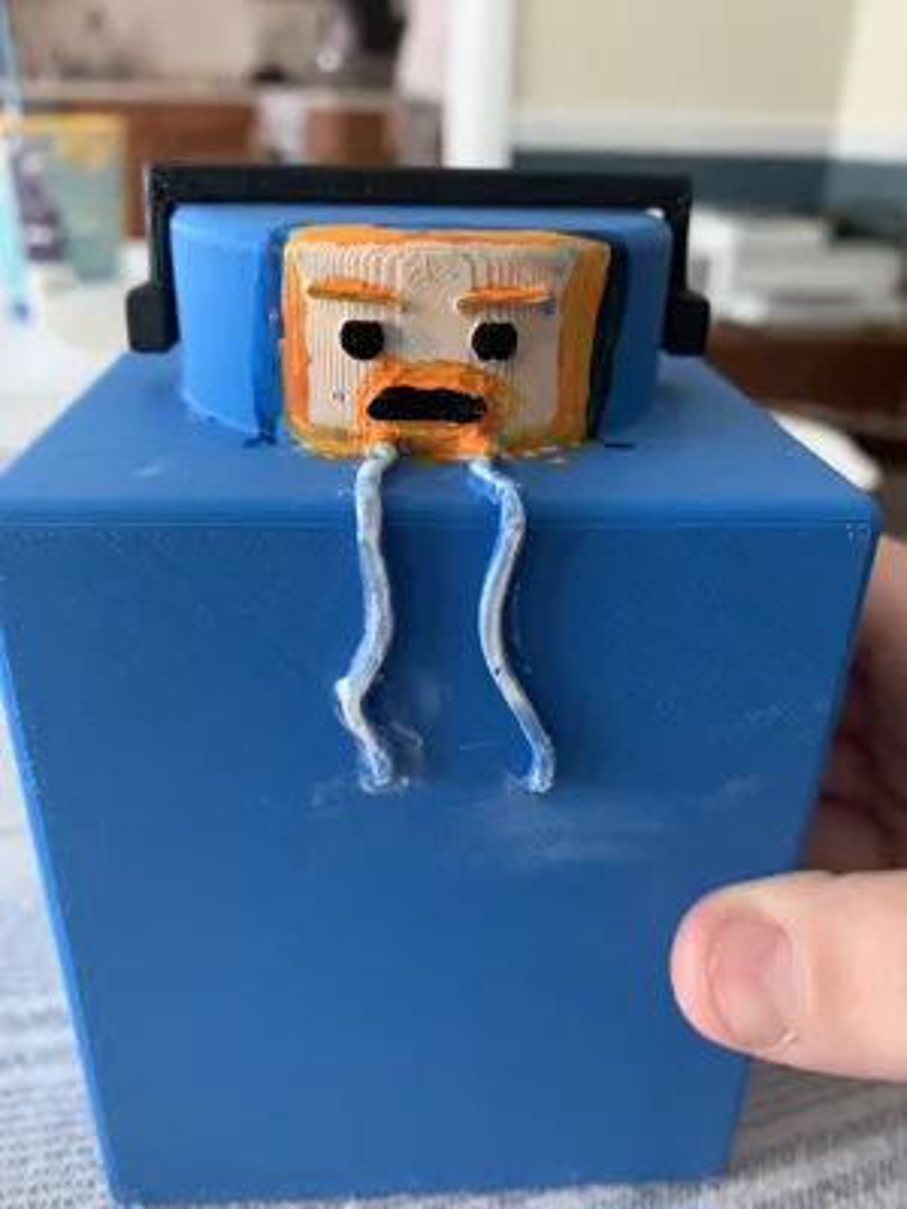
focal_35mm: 26
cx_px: 454
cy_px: 604
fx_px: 908
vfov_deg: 67.3
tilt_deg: -26.9
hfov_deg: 53.1
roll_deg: -1.7
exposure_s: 1/40
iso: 400
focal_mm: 4.25
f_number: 1.8
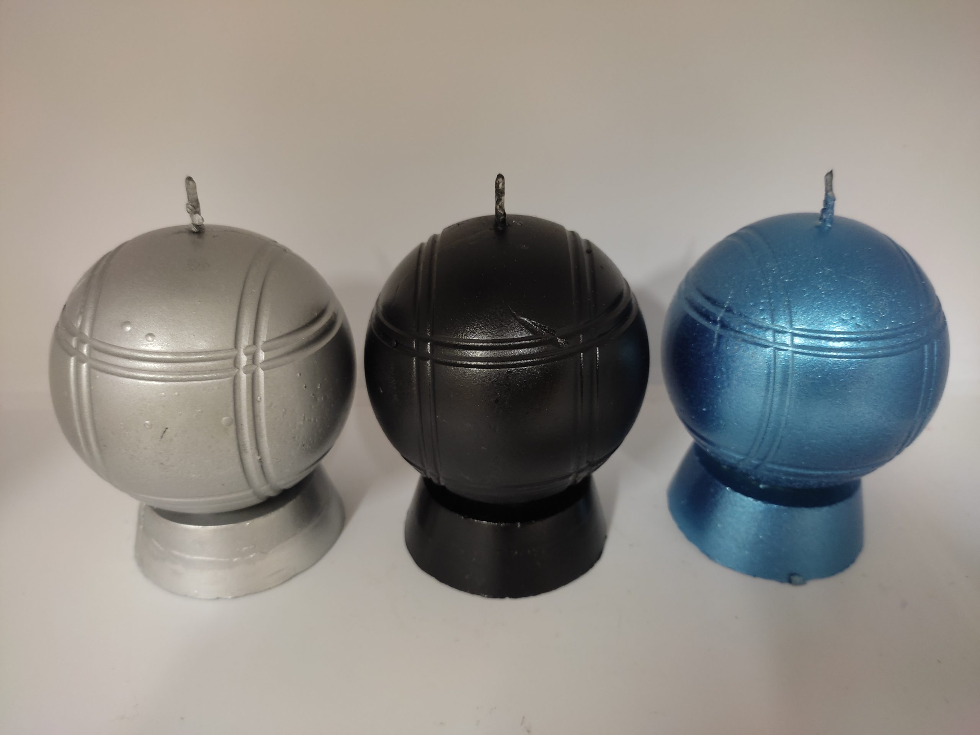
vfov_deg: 53.1
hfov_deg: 67.3
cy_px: 368
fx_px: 736
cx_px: 490
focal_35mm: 26
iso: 872
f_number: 1.79
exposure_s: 1/33
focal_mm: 4.74
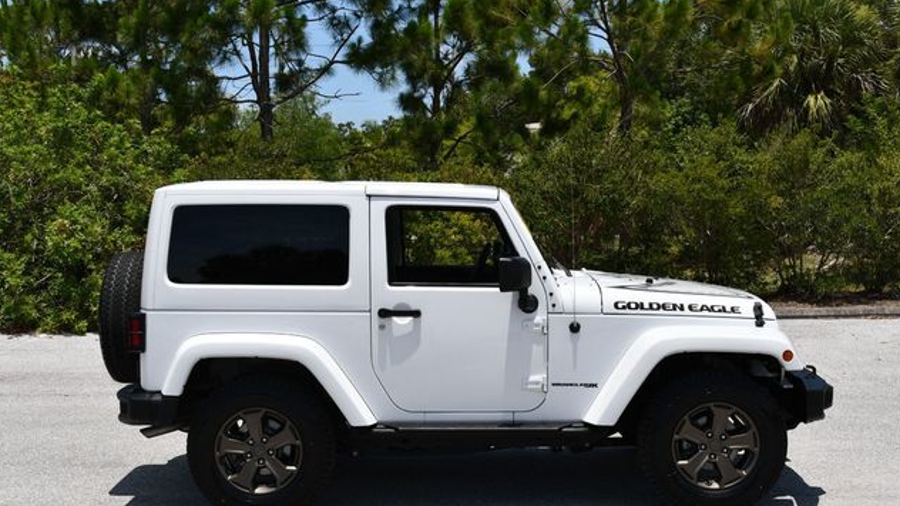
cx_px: 451
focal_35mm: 51
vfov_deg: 23.5
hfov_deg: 40.6
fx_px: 1217
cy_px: 289
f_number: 9
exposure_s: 1/320
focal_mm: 24
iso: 100
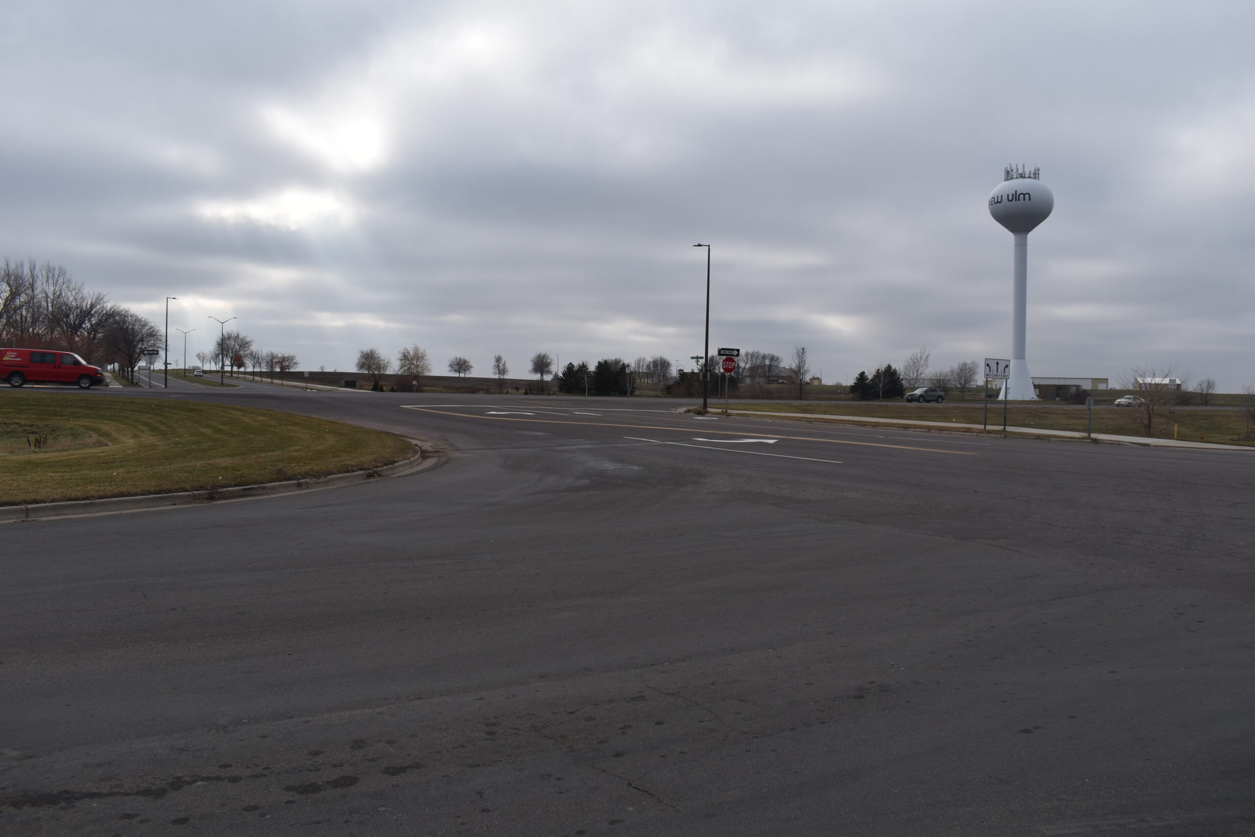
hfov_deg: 67.4
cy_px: 418
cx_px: 628
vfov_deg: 47.9
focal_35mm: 27
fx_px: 941
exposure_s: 1/250
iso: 100
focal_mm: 18
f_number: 8
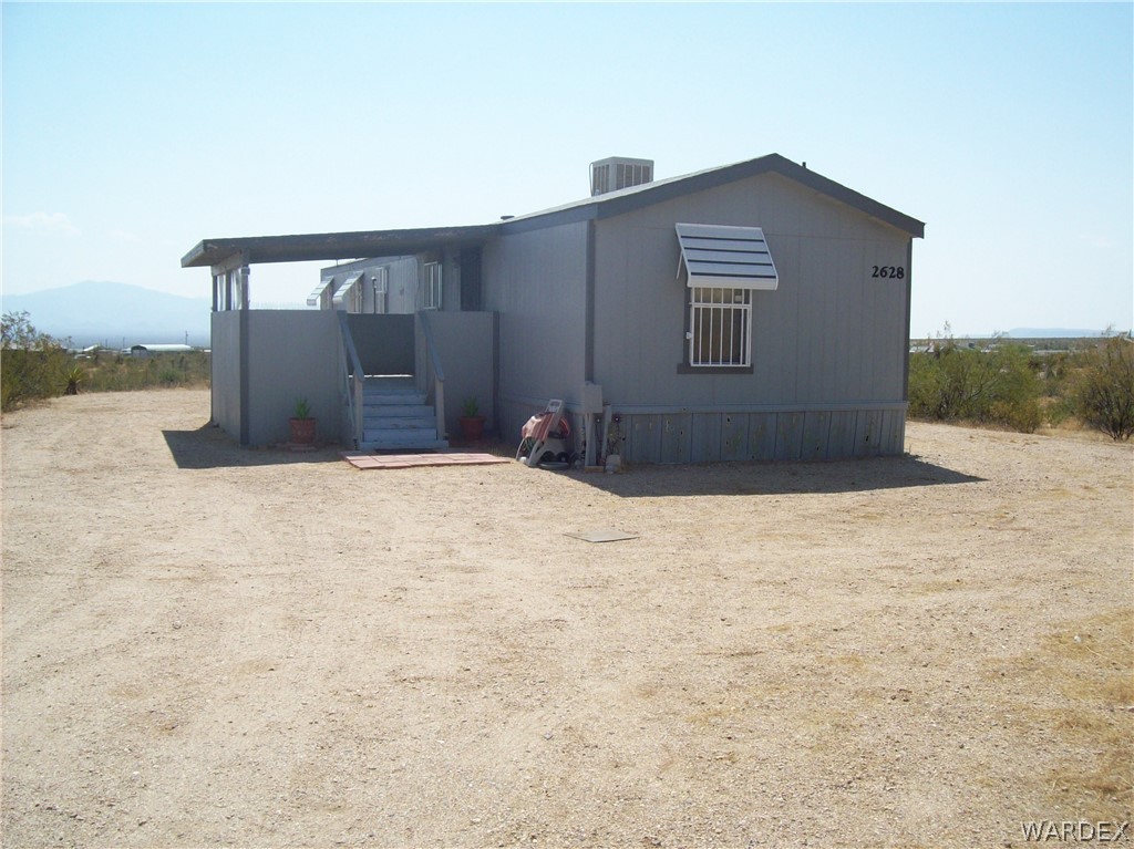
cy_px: 424
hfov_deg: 51.4
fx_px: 1179
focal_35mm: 36
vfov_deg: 39.6
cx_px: 567
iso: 80
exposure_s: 1/668
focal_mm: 6
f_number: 4.8
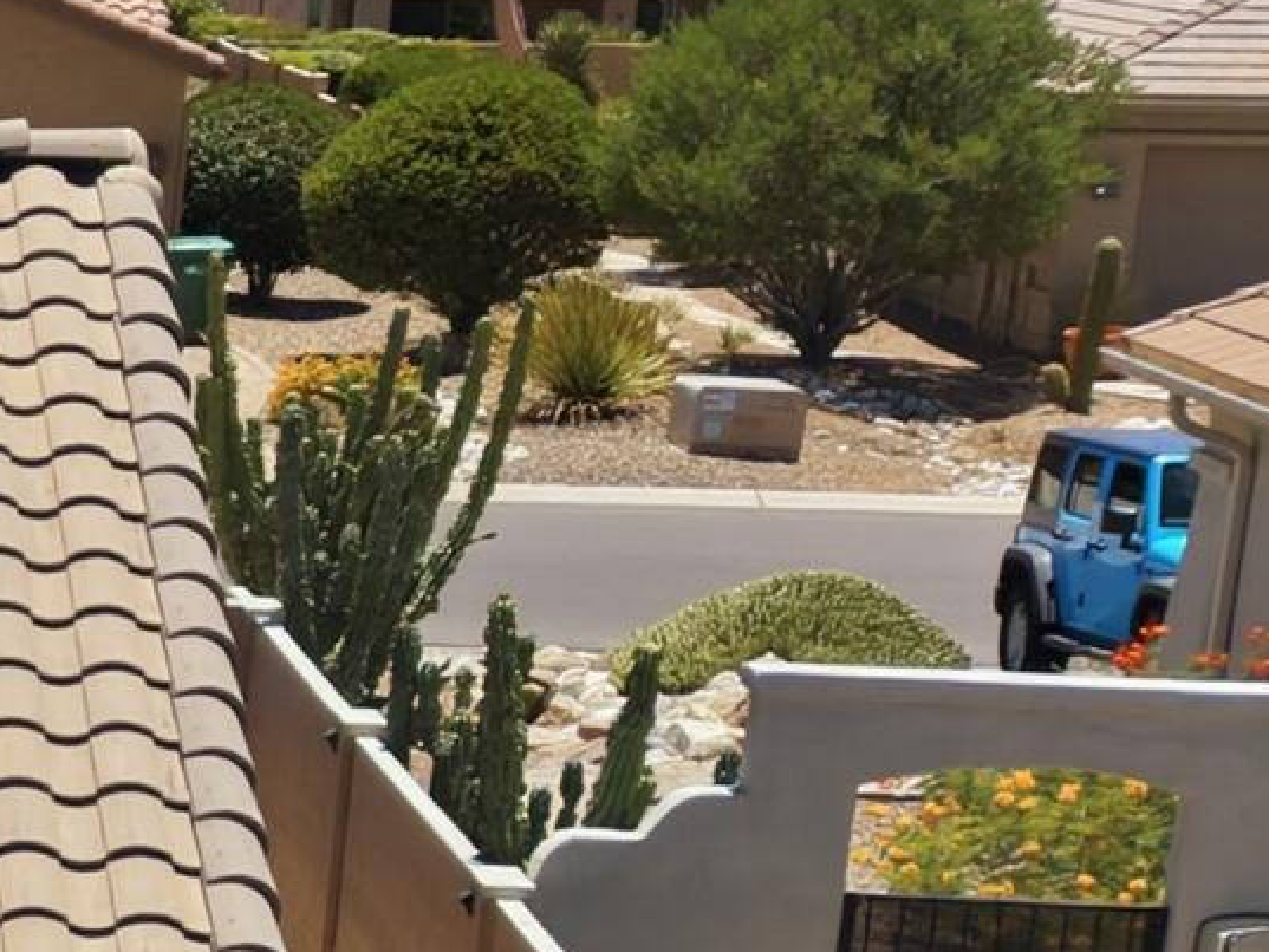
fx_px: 4913
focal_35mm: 134
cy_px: 780
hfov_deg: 11.2
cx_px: -2169
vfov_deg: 11.0
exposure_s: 1/6000
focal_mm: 8.7
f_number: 1.8
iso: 250
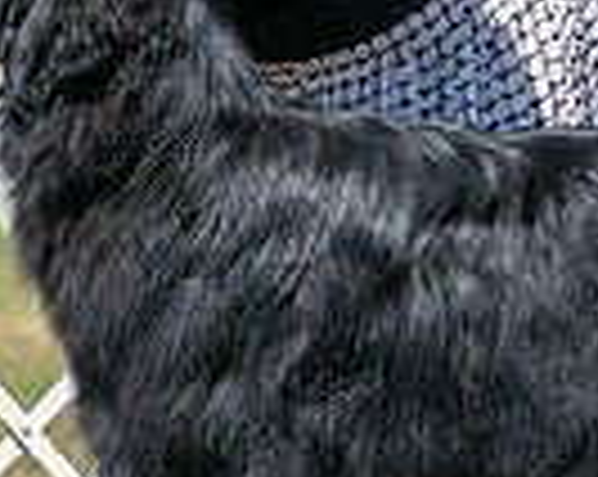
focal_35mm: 955
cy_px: -153
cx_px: 286
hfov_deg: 2.0
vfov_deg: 1.6
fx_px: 16877
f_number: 4.5
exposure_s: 1/1600
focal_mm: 200
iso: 250
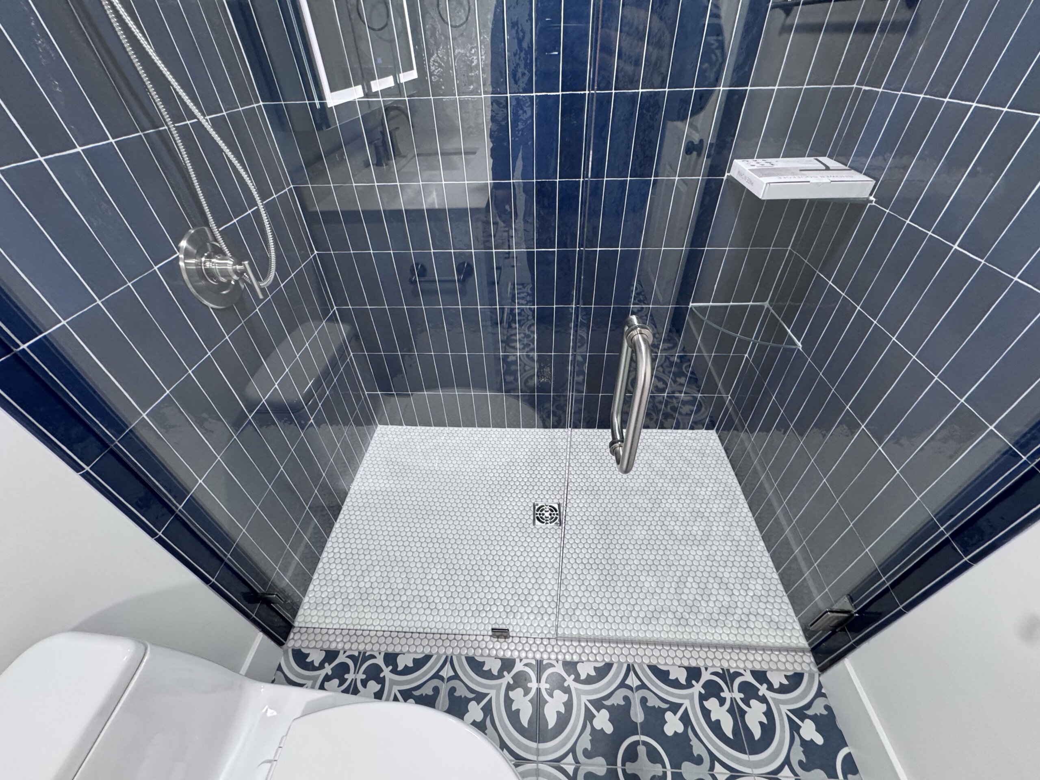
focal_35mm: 14
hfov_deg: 102.1
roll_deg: +1.9
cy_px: 390
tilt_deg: -42.2
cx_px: 520
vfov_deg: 85.7
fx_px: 421
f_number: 2.2
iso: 320
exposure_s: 1/60
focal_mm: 2.22
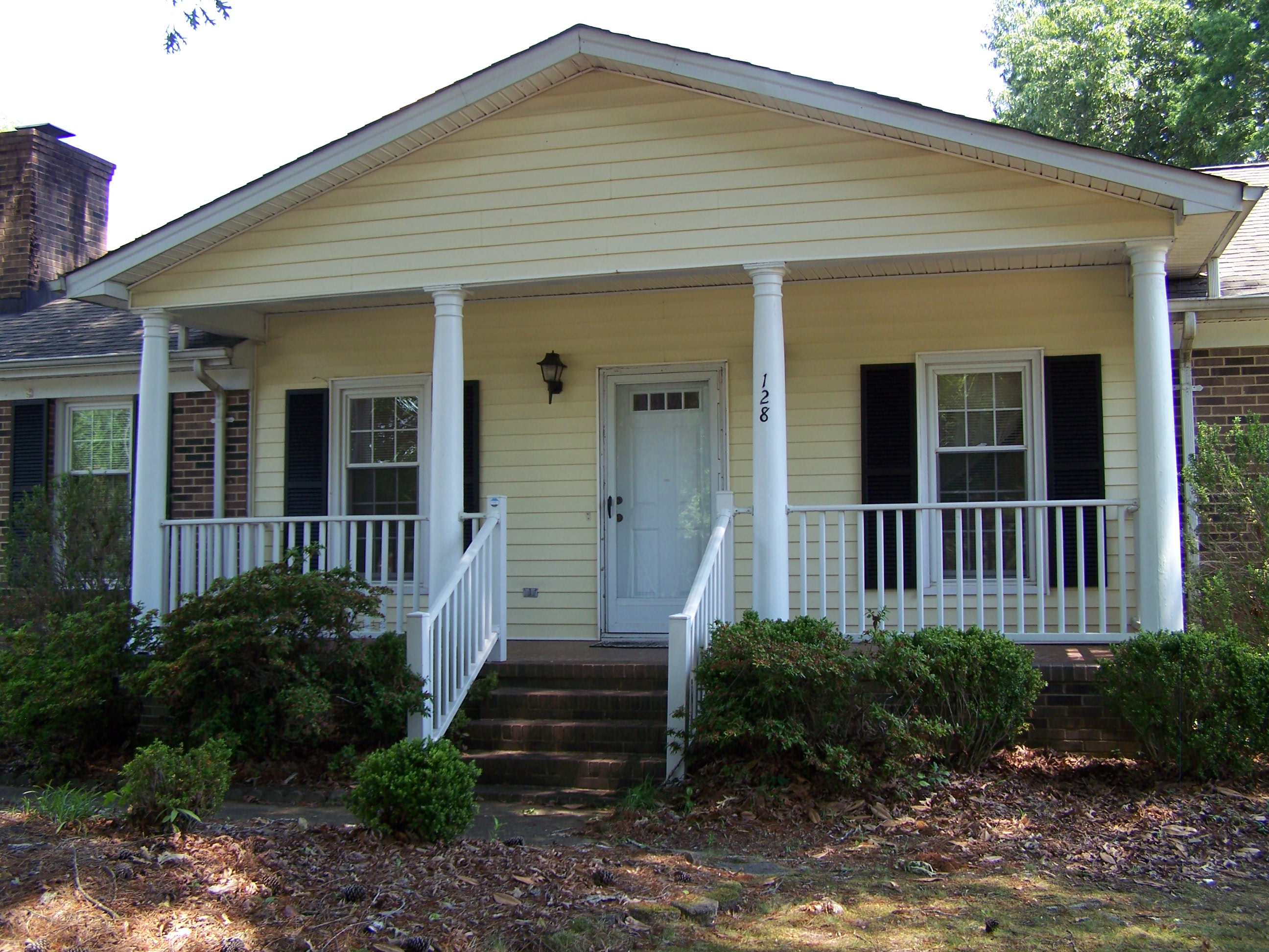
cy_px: 476
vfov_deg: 37.7
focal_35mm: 38
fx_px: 1393
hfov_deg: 49.0
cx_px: 634
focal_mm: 6.3
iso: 64
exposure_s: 1/125
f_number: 2.8
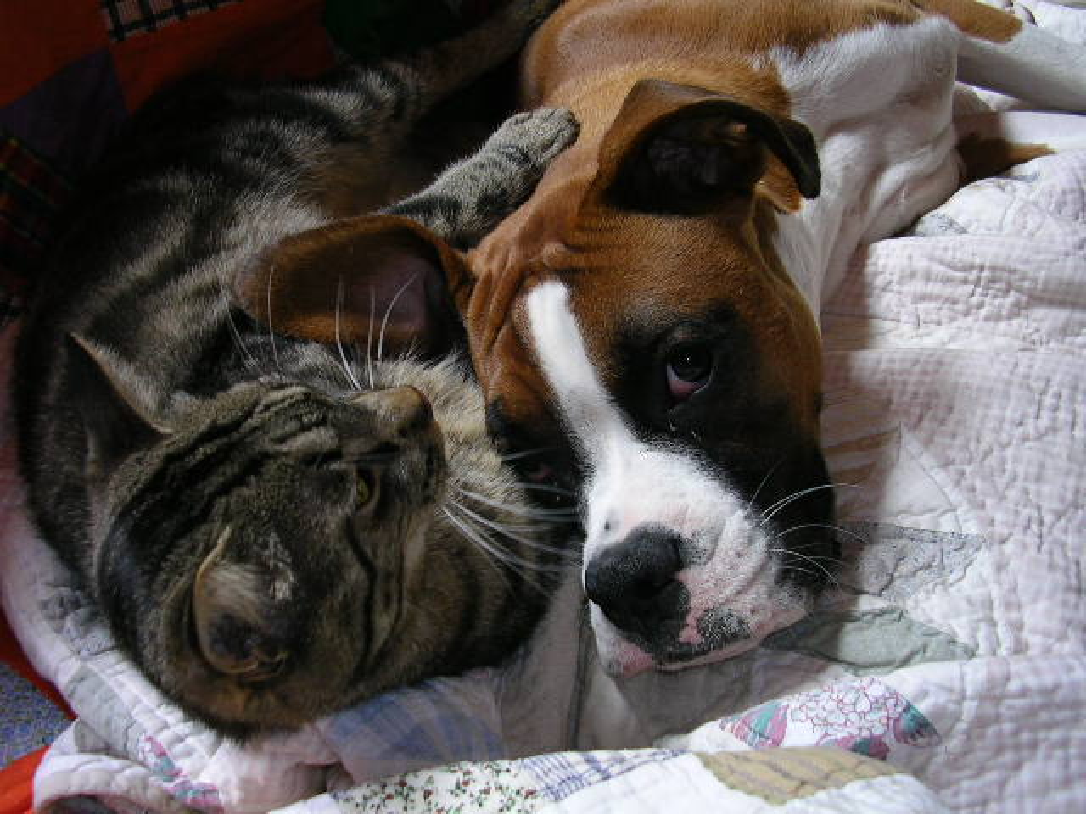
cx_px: 543
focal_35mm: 38
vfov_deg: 37.7
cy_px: 407
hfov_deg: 49.0
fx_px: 1192
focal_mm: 5.8
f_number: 2.8
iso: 50
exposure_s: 1/30
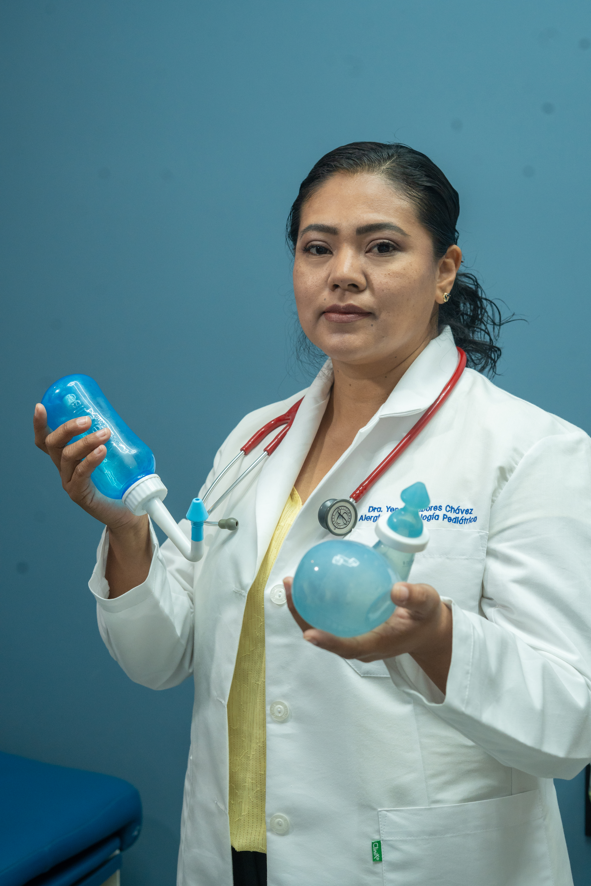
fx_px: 1231
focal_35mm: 50
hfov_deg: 27.0
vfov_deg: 39.6
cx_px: 296
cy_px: 443
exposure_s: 1/100
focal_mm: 50
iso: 2000
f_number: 5.6
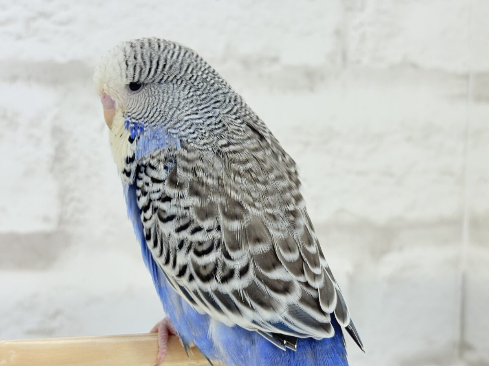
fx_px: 735
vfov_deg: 28.0
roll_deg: +0.8
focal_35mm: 52
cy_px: 183
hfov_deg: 36.8
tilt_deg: -4.8
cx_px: 244
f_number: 1.6
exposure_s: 1/100
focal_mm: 5.96
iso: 100
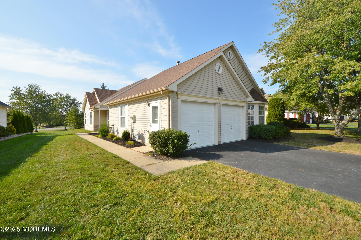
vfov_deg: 77.2
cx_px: 180
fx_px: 150
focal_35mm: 15
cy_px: 120
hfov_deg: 100.4
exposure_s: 1/200
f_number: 8
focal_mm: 10
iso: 100
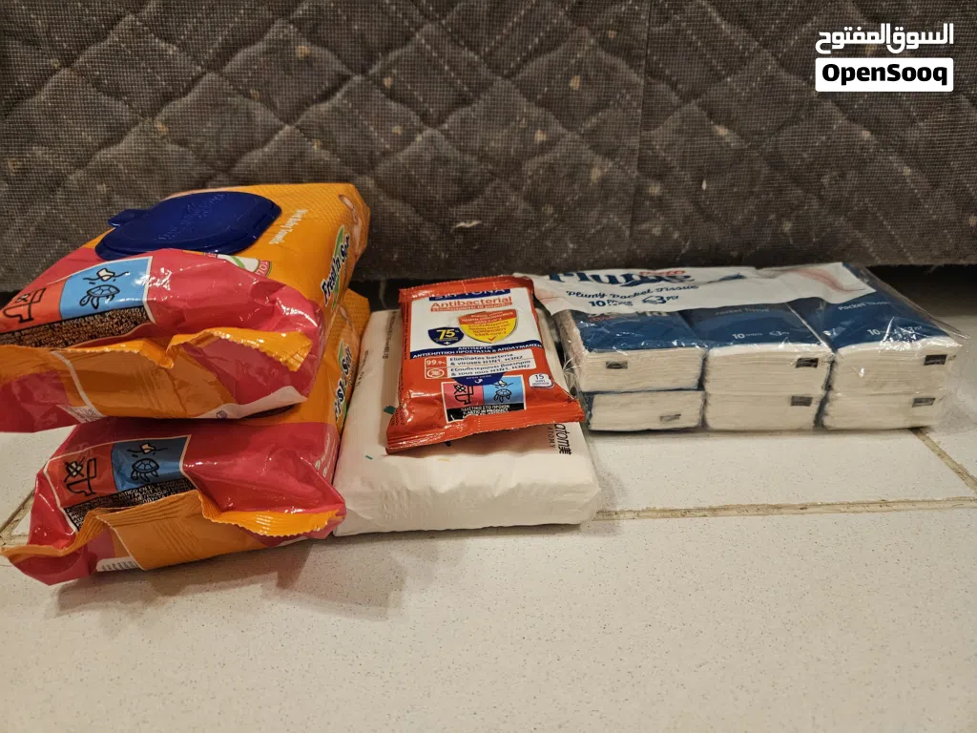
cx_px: 488
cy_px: 366
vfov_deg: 58.9
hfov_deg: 73.9
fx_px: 649
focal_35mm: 23
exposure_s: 1/142
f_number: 1.8
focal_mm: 5.4
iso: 400
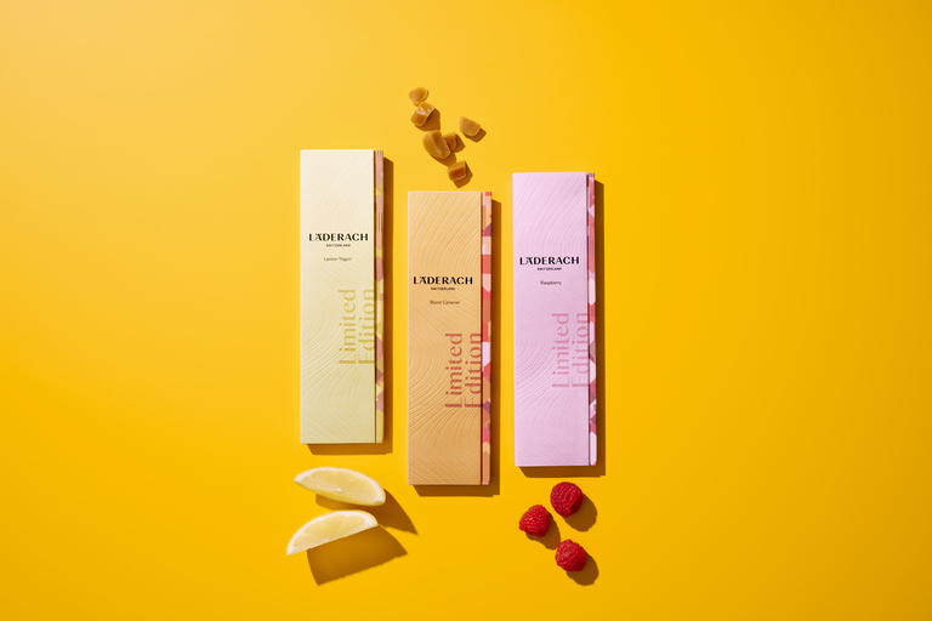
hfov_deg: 37.5
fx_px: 1372
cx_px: 466
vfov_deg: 25.5
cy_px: 310
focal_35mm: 53
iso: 200
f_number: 11
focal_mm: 53
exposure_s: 1/640
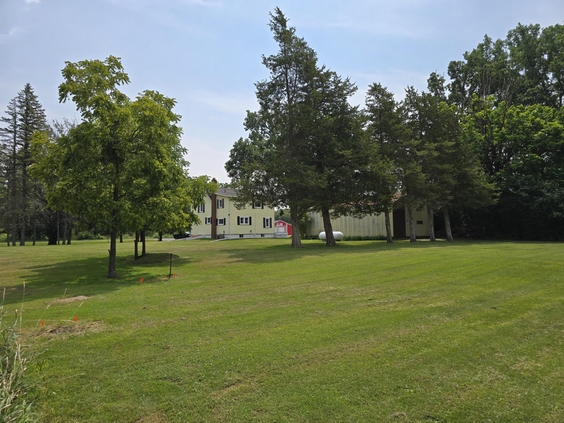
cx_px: 282
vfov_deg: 58.9
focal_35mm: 23
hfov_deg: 73.9
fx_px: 375
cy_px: 212
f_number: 1.7
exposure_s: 1/1064
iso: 12
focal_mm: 6.3
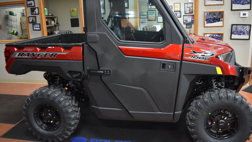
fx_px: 194
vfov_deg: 40.0
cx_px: 128
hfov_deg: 66.1
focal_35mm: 29
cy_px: 58
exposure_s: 1/125
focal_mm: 18
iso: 3200
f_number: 3.5
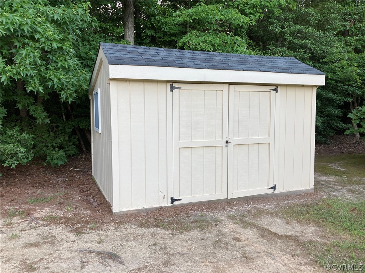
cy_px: 136
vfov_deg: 49.7
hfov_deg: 63.4
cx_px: 182
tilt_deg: -2.3
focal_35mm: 28
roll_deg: -0.4
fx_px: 295
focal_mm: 3.99
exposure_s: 1/121
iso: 40
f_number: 1.8
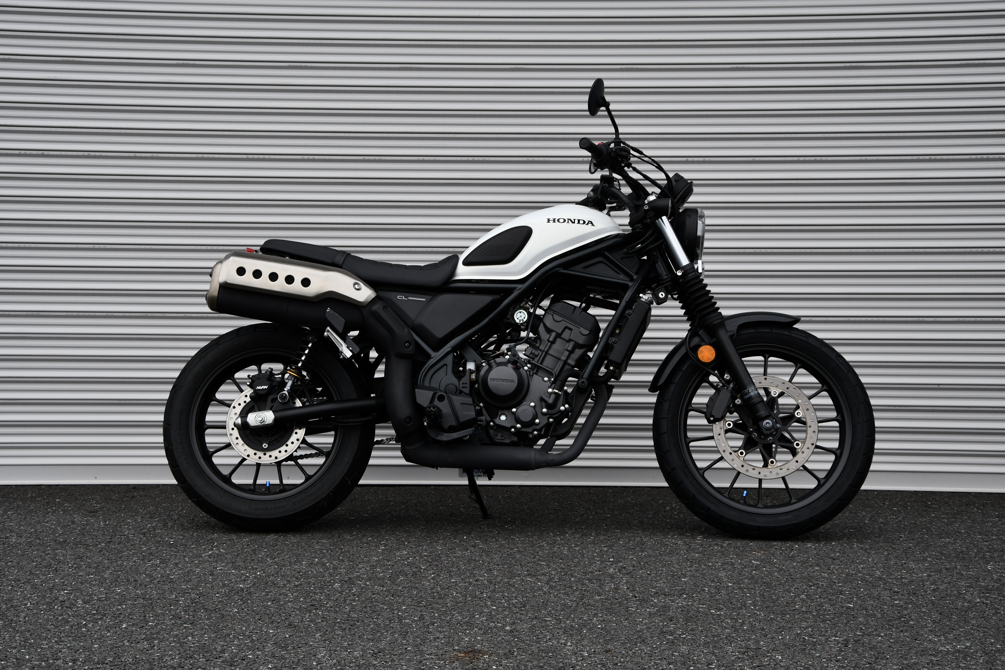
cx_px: 502
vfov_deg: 18.9
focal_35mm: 72
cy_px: 335
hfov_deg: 28.1
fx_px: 2010
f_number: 5.6
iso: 200
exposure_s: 1/250
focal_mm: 48
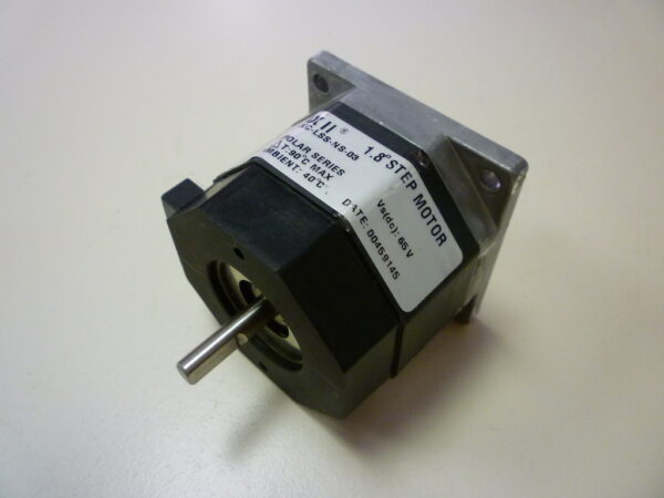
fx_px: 556
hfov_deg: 61.7
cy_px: 249
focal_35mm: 29
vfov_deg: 48.2
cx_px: 332
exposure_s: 1/30
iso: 400
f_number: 3.3
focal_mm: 5.2
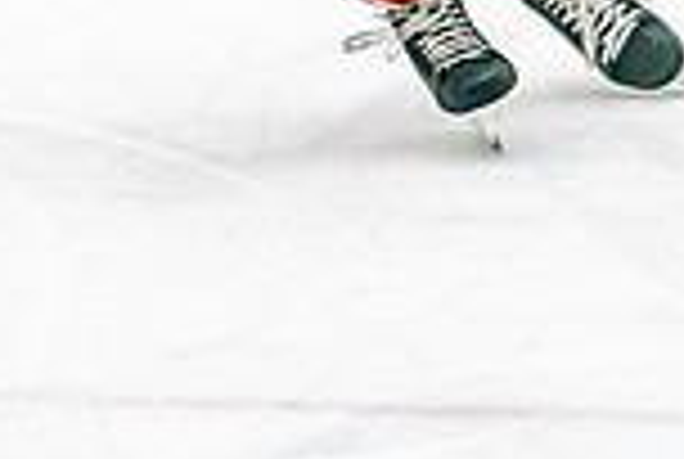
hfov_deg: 4.8
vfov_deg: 3.2
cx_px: 87
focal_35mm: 424
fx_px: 8072
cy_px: -389
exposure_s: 1/1250
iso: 3200
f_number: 2.8
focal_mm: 103
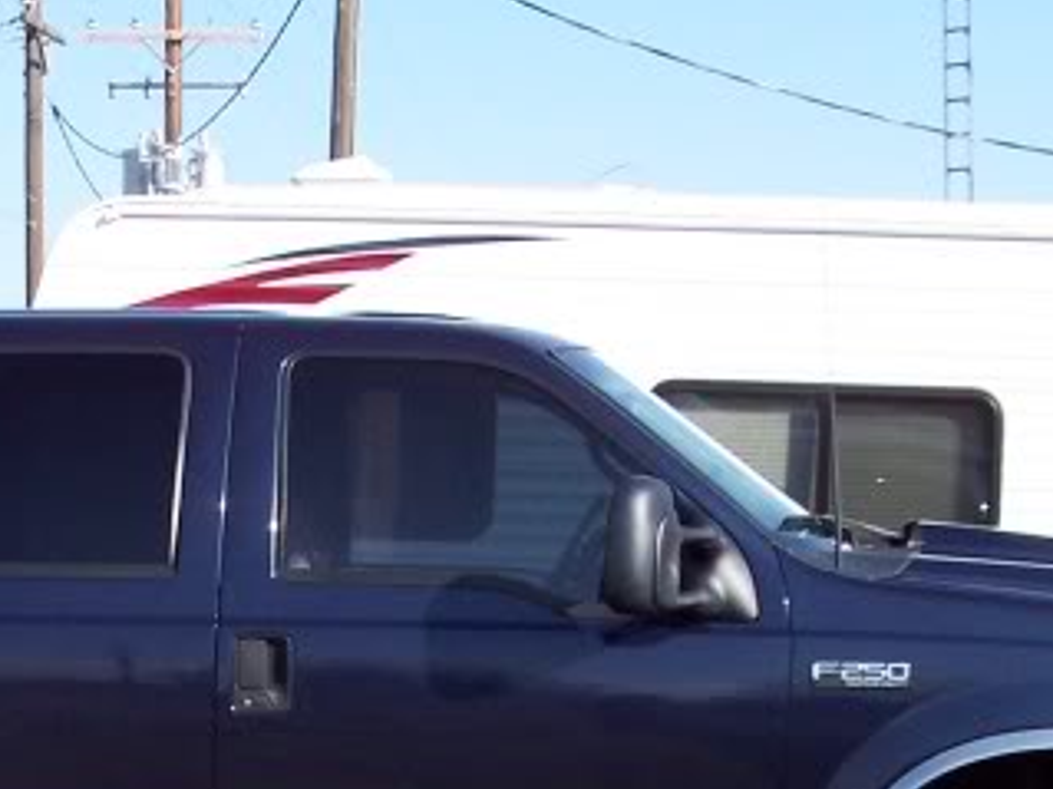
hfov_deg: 16.0
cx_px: 127
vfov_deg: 12.0
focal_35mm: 122
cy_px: 759
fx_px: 3710
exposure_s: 1/350
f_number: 4.8
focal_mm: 8
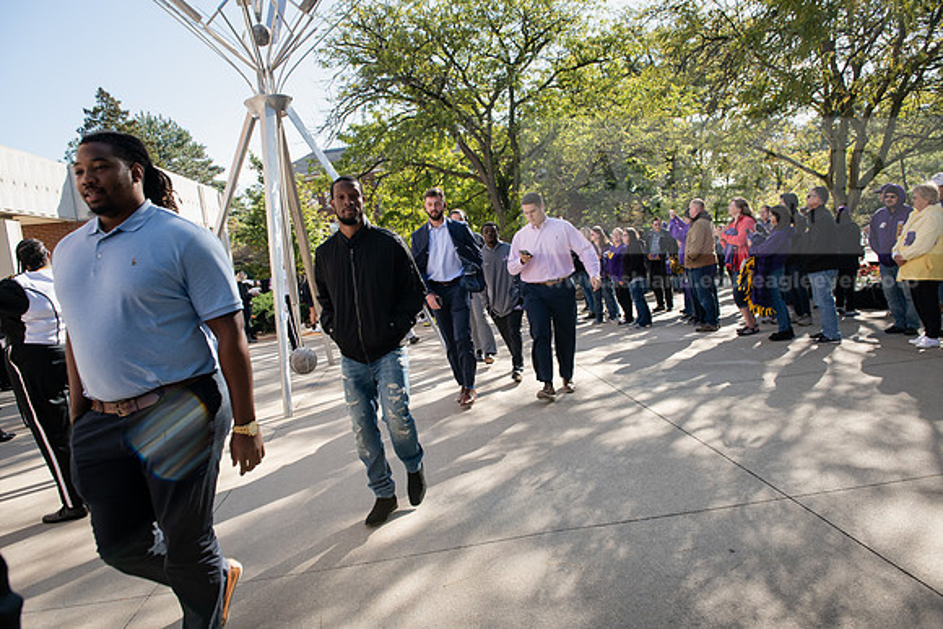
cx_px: 472
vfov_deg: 53.2
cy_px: 314
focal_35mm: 24
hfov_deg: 73.7
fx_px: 629
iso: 400
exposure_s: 1/500
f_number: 6.3
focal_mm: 24
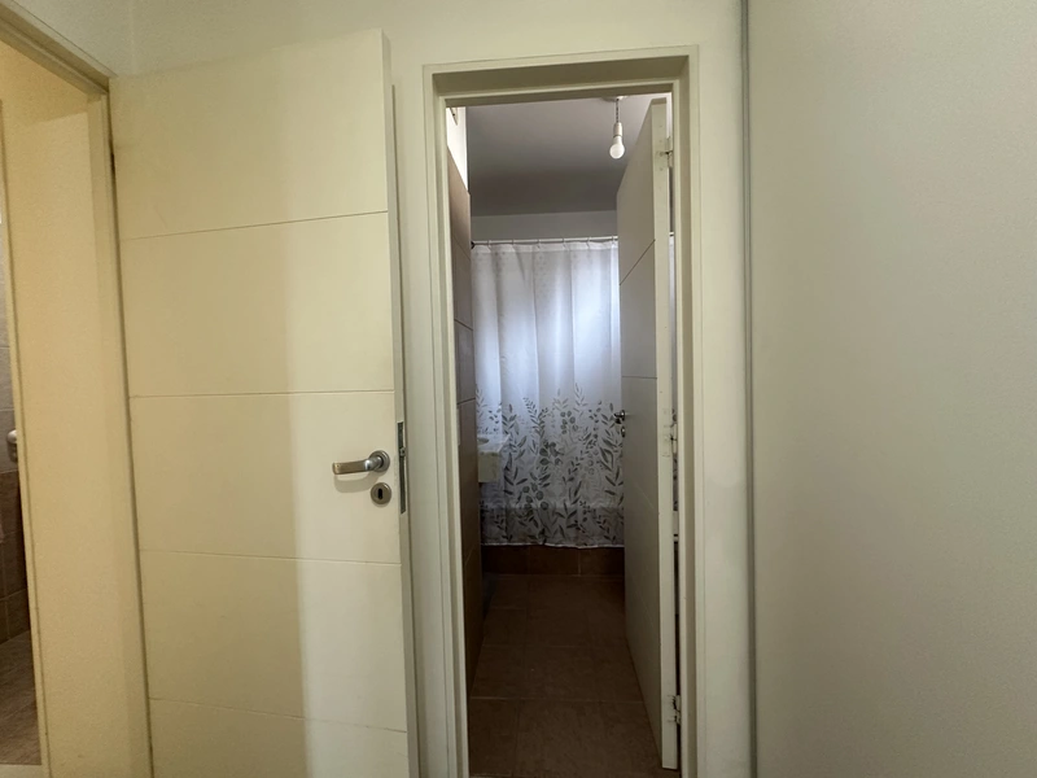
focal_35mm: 14
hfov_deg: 102.1
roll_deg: +1.5
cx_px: 518
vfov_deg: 85.7
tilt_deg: -3.2
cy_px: 389
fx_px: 419
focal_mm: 2.22
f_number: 2.2
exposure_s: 1/60
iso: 320
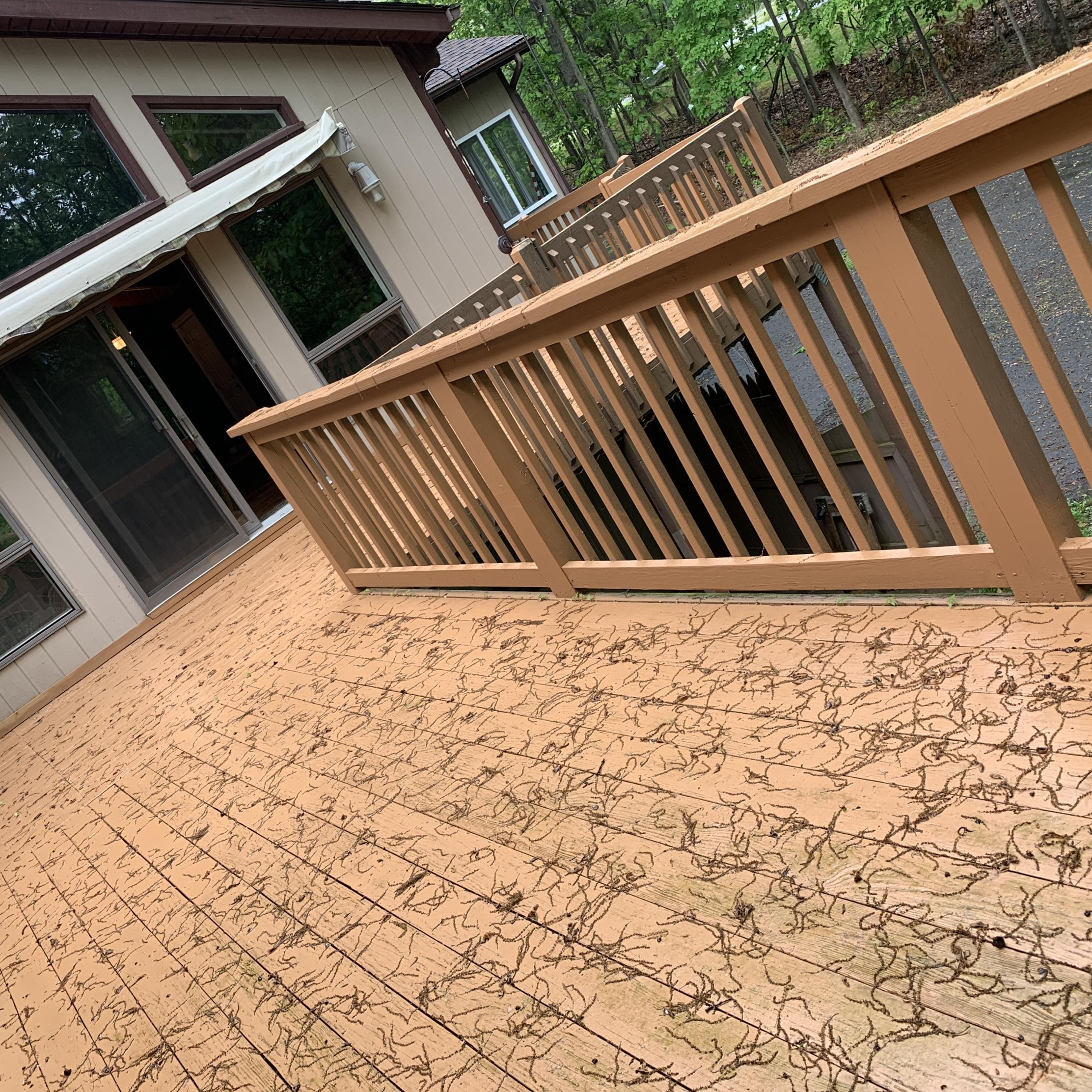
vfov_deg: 52.5
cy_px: 542
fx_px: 1106
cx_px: 462
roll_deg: +33.2
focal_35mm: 31
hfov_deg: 52.3
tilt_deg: -13.8
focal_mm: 4.25
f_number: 1.8
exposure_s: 1/121
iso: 32
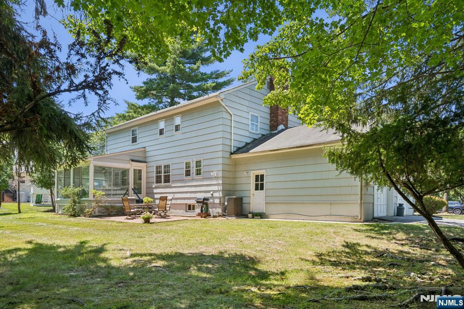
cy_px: 154
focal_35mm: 24
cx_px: 232
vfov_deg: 53.1
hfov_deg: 73.8
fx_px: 309
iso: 400
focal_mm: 24
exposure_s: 1/250
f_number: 8
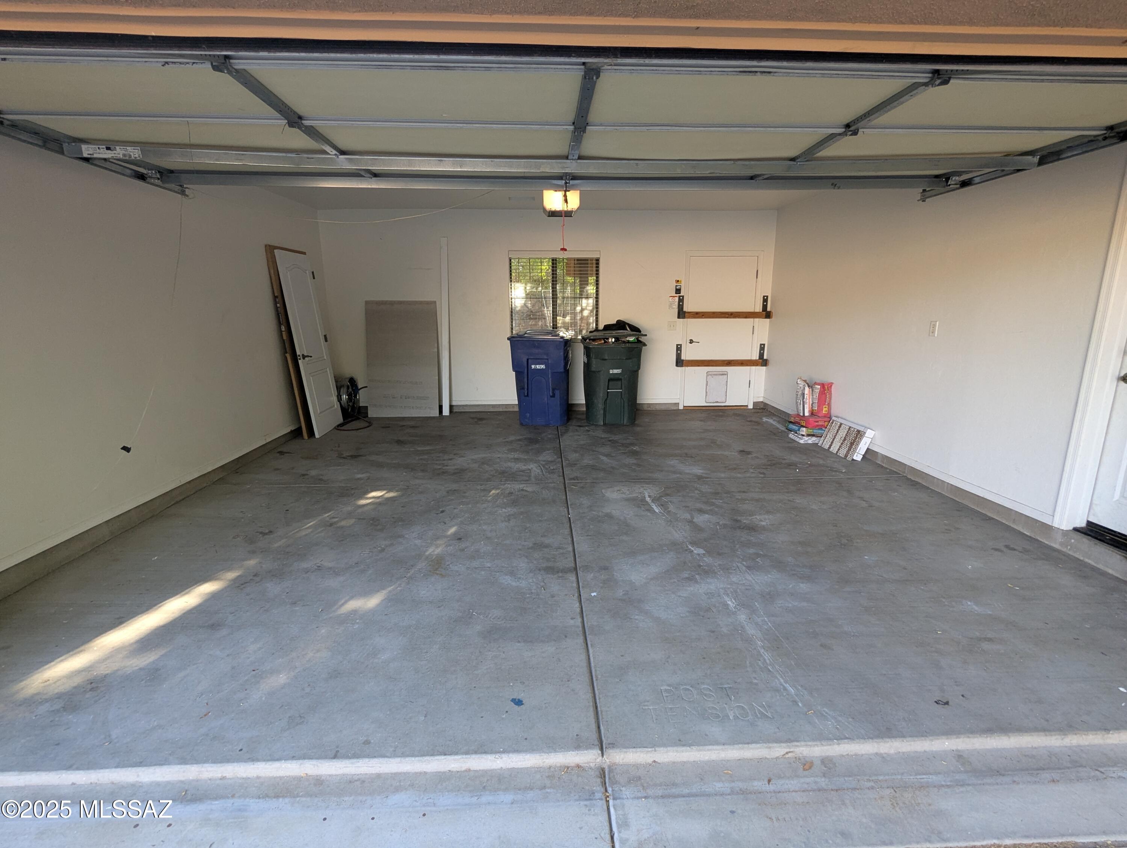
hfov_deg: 94.4
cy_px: 424
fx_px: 522
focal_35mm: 16
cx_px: 564
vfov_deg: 78.2
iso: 72
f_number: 2.2
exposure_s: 1/70.1
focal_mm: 2.35
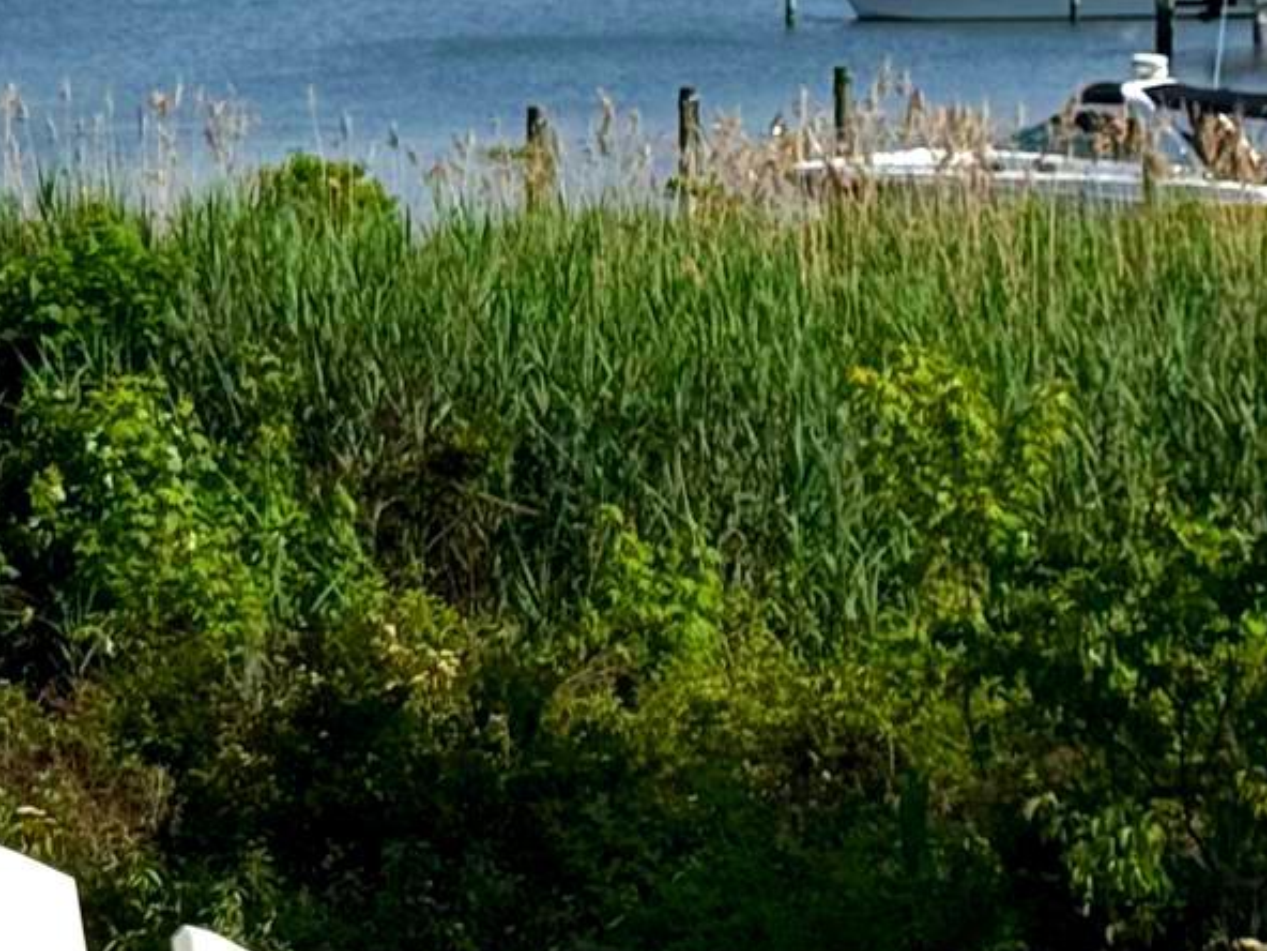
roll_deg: +1.5
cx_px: -595
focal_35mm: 166
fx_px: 6076
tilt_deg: -3.5
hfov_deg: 11.4
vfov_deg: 8.9
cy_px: 152
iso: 64
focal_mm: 6.76
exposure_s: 1/8772
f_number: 1.78
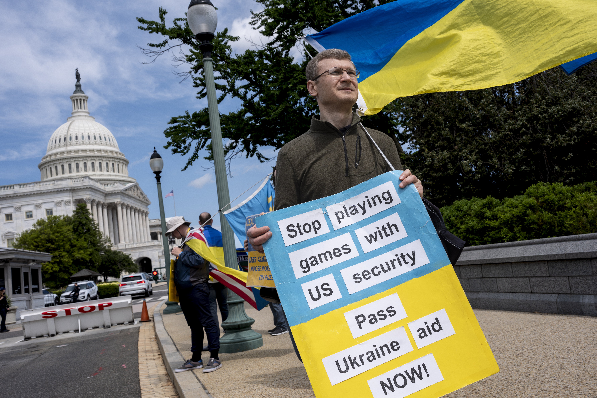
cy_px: 199
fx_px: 580
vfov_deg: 37.9
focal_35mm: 35
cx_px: 298
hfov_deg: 54.4
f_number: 10
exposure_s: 1/800
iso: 400
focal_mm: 35
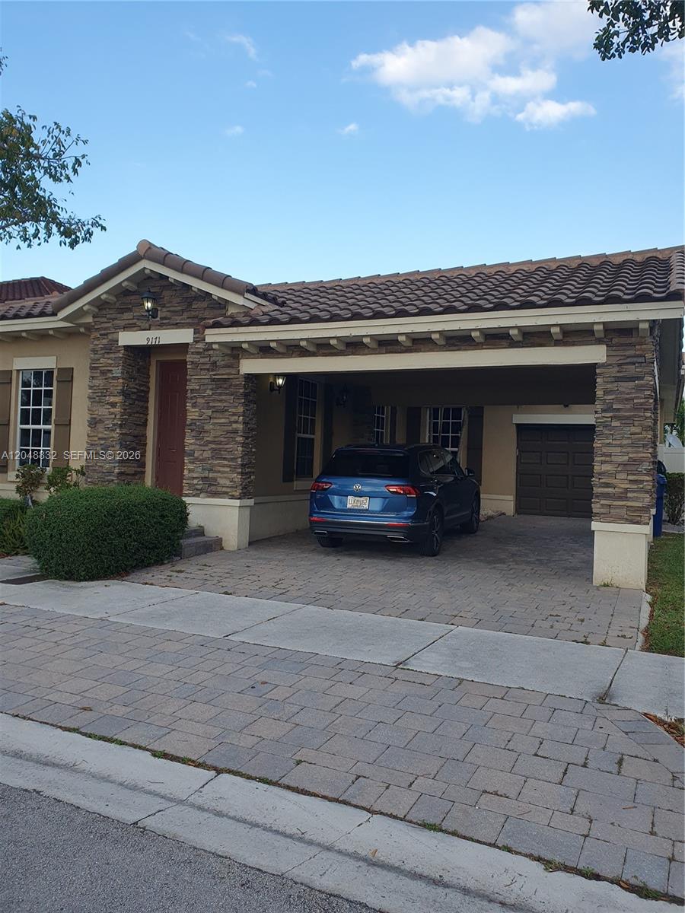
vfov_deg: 67.3
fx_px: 686
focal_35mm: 26
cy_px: 456
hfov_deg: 53.1
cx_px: 342
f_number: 2.4
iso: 50
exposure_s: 1/582
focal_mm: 4.32
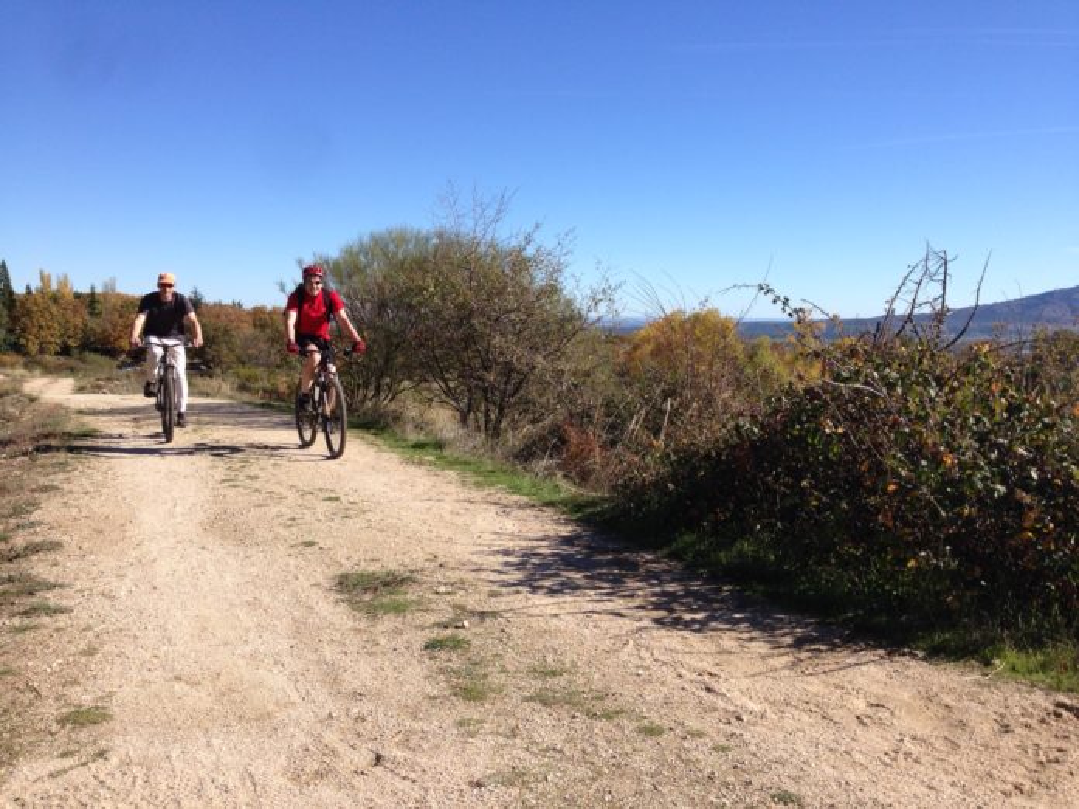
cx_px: 540
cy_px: 404
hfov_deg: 55.4
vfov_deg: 42.9
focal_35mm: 33
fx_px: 1029
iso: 50
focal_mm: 4.12
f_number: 2.4
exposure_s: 1/1427
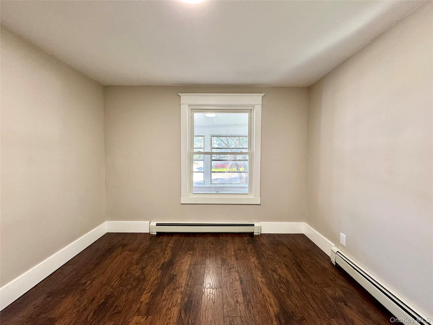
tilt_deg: -2.4
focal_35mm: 14
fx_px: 175
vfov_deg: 85.7
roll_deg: -0.3
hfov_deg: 102.1
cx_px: 216
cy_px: 162
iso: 250
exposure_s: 1/120
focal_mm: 2.22
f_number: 2.2
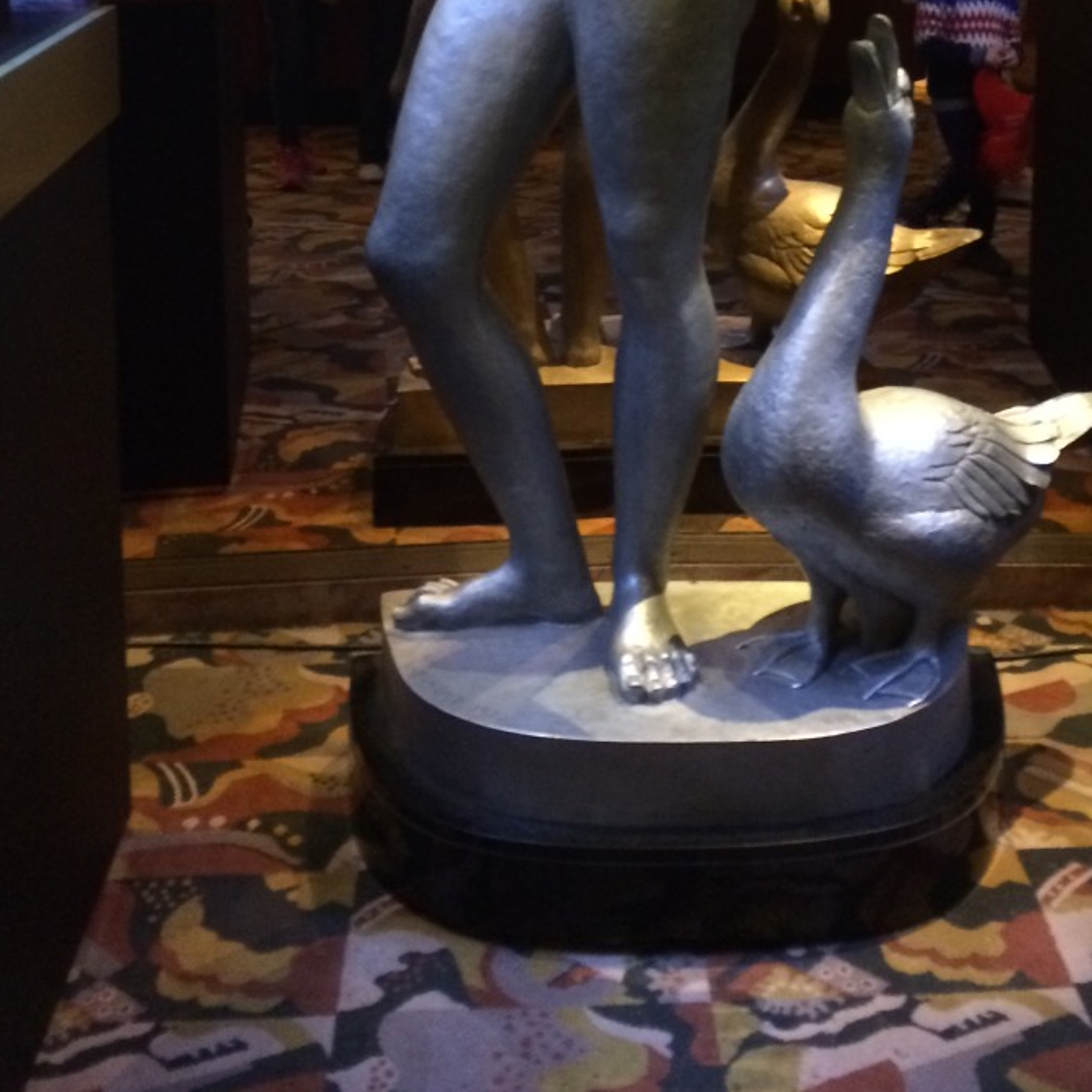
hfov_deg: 32.6
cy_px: 40
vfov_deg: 30.8
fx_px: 1856
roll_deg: +1.6
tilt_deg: -9.8
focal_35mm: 52
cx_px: 680
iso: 320
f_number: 2.2
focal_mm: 4.15
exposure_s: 1/15
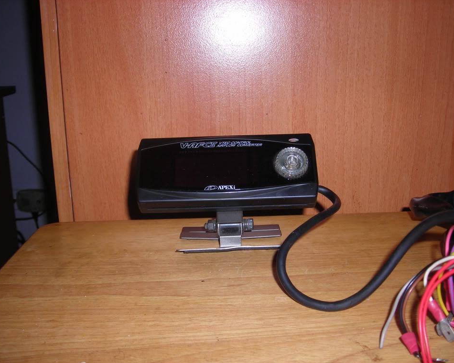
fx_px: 537
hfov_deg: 45.8
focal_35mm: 40
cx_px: 231
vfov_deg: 37.3
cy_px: 182
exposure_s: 1/60
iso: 50
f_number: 3.2
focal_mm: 6.3
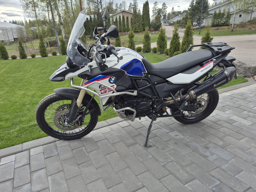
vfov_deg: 56.8
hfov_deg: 71.6
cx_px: 126
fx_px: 177
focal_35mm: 24
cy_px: 96
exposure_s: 1/698
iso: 25
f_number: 1.8
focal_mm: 5.4
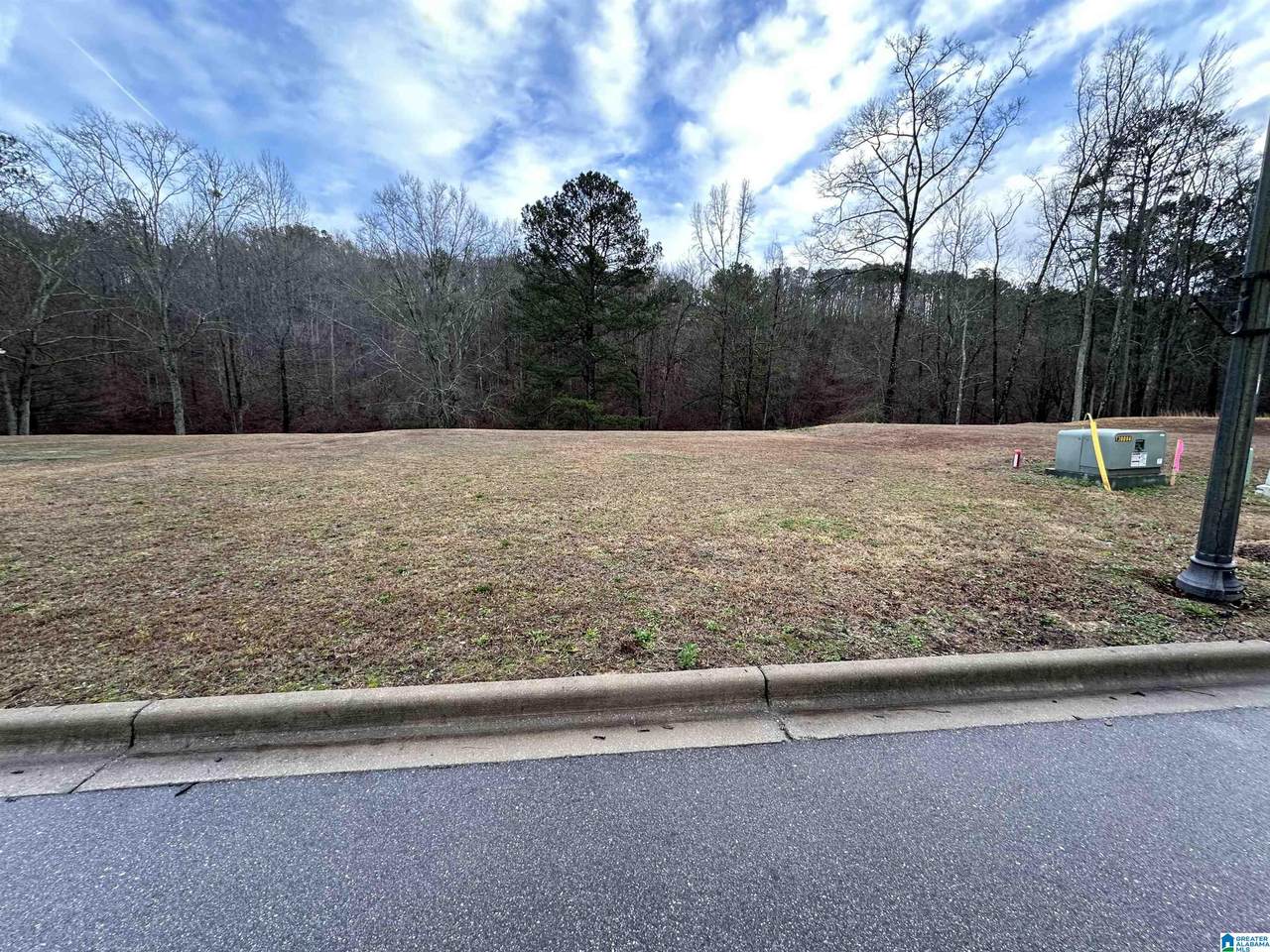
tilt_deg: -8.6
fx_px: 514
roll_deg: -0.4
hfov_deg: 102.1
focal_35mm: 14
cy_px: 476
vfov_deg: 85.7
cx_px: 635
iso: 80
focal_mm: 2.22
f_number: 2.2
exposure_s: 1/99
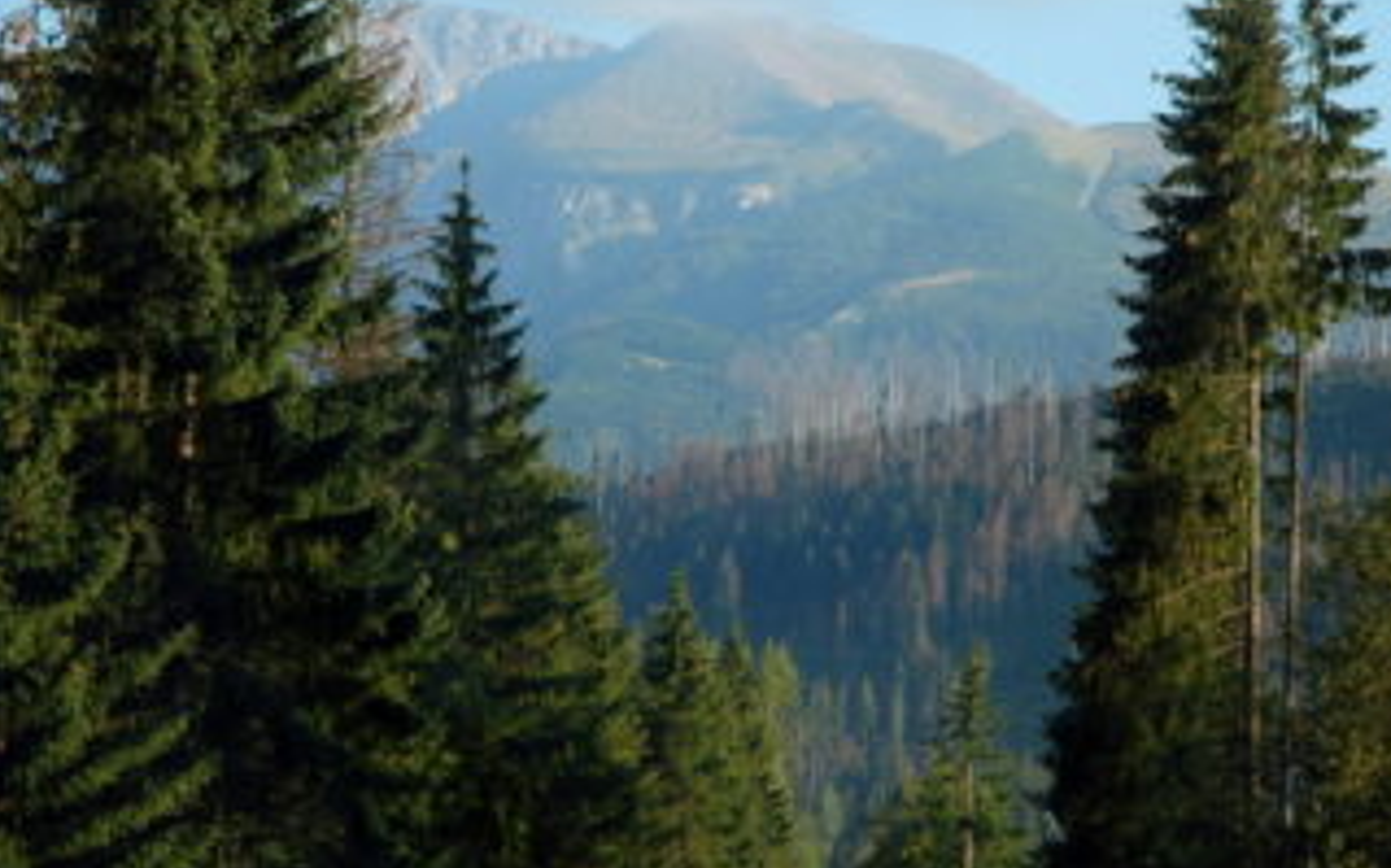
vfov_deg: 7.8
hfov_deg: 12.5
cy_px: 355
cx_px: 737
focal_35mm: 168
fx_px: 6365
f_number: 4.5
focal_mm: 70
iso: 100
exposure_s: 1/250
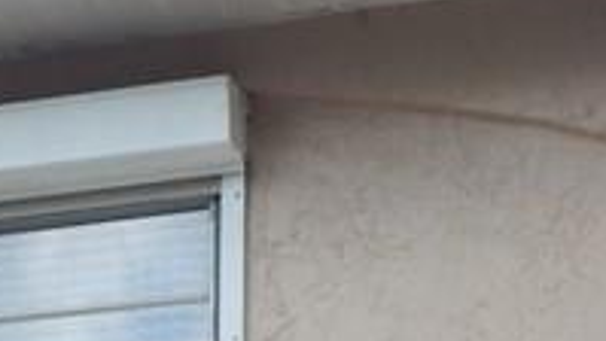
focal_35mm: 213
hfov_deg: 10.1
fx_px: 3423
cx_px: 76
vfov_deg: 5.4
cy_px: 990
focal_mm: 6.8
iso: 125
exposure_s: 1/400
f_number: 3.4
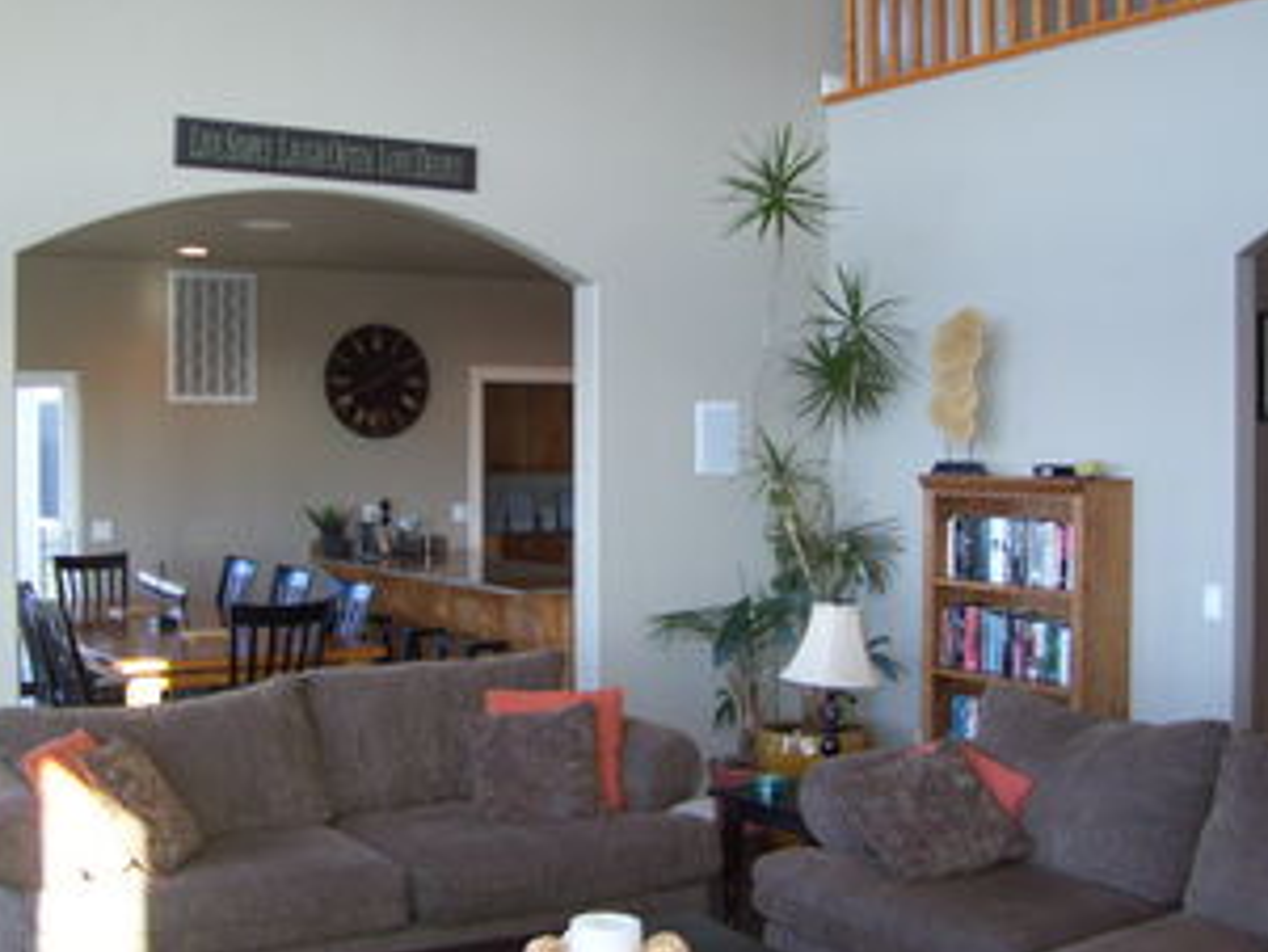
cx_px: 560
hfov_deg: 42.9
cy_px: 468
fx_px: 1612
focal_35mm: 44
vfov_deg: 32.9
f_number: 2.7
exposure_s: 1/60
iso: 160
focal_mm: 6
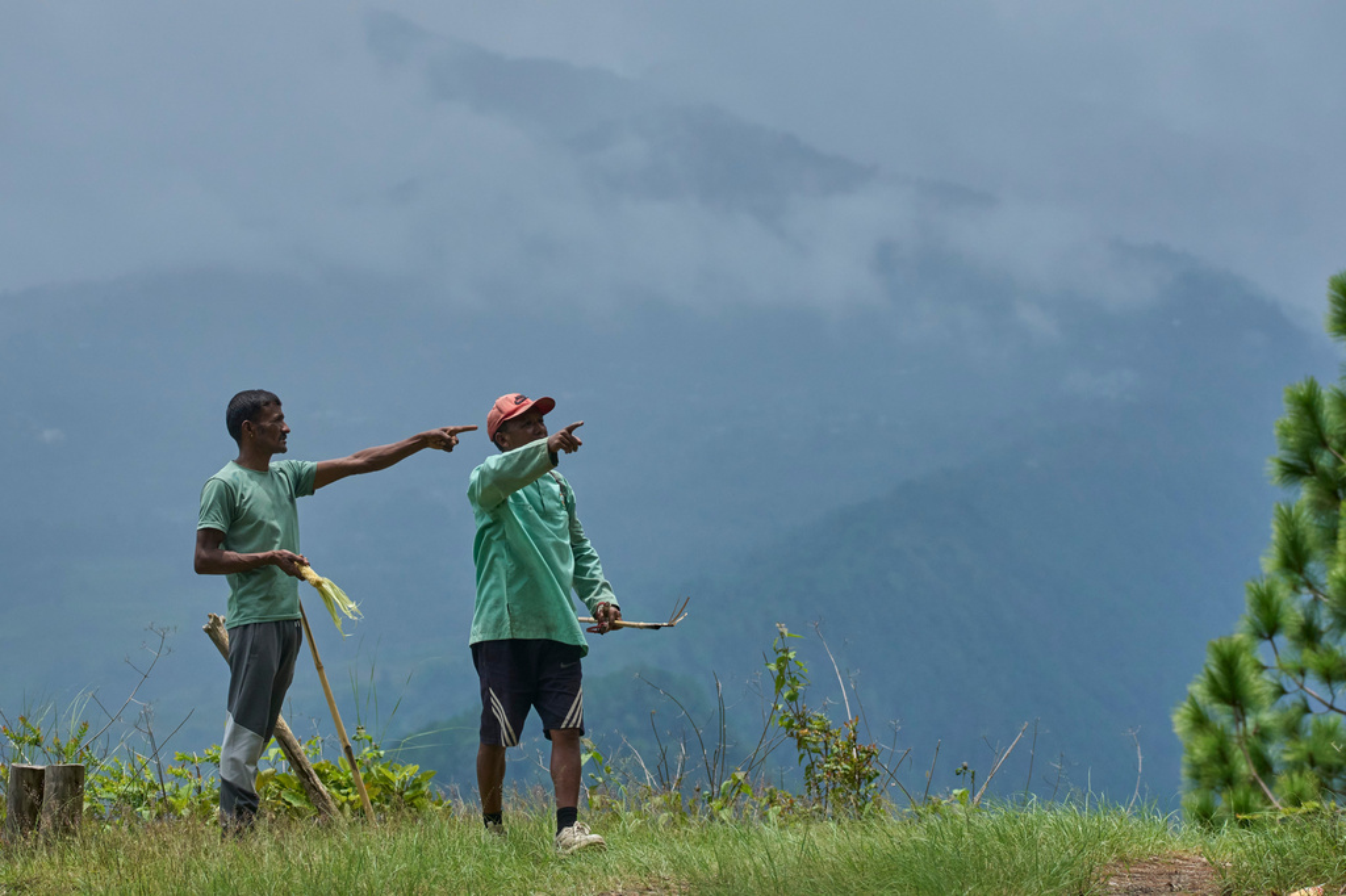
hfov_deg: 10.4
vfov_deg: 6.9
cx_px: 673
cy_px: 448
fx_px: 7400
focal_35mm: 198
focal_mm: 132
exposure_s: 1/4000
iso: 800
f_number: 5.6
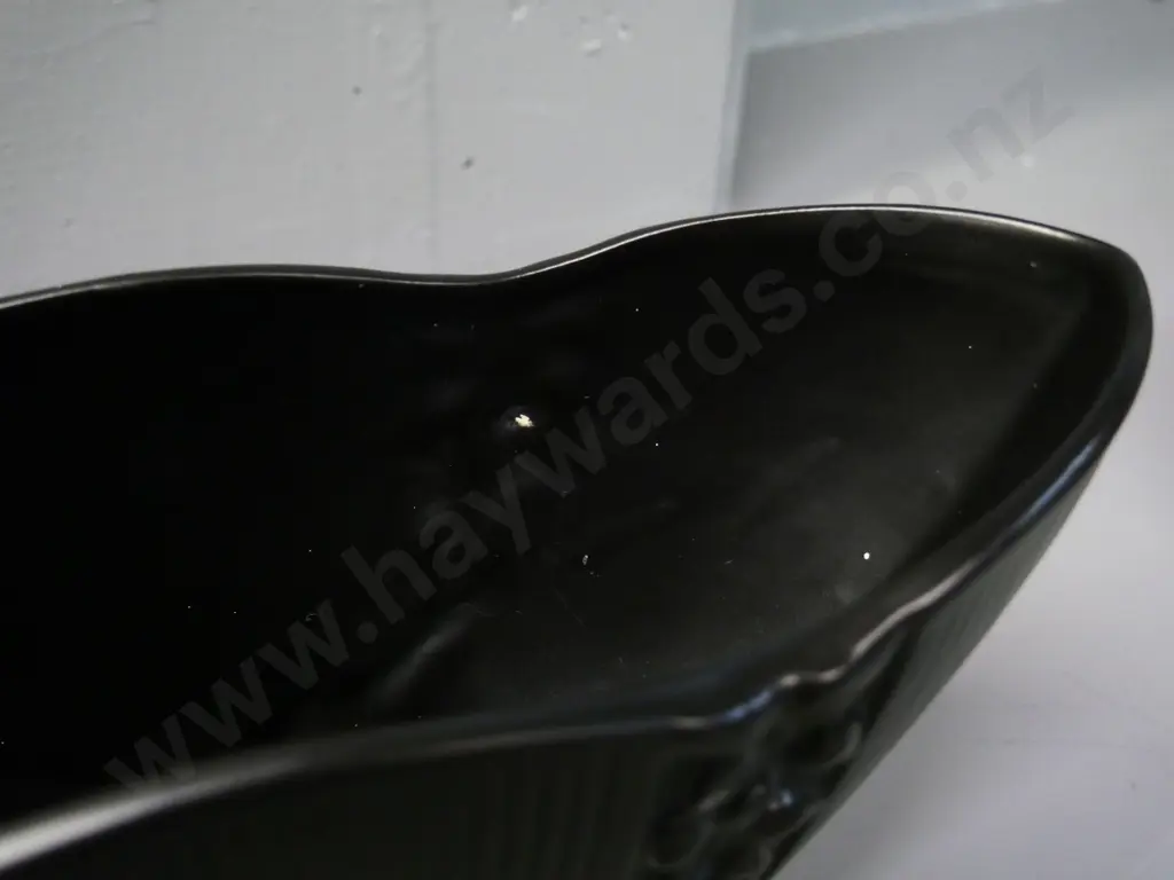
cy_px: 440
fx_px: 1357
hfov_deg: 46.8
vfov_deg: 36.0
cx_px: 587
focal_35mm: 40
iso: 3200
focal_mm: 20
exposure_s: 1/80
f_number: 4.9
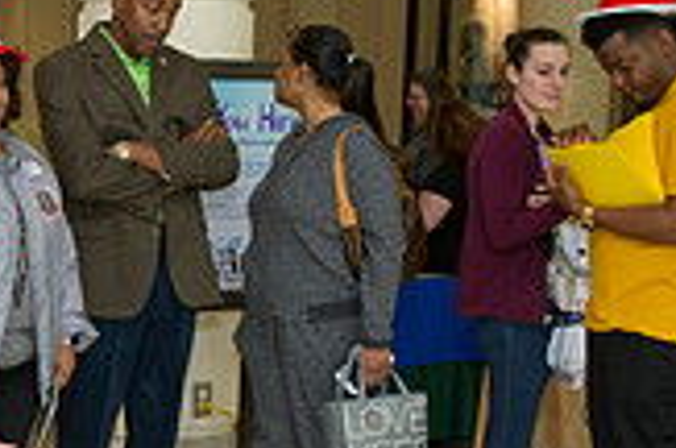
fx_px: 2136
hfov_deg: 17.1
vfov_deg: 11.8
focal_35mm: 114
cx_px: -162
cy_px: 469
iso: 1250
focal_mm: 32
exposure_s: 1/250
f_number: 5.6
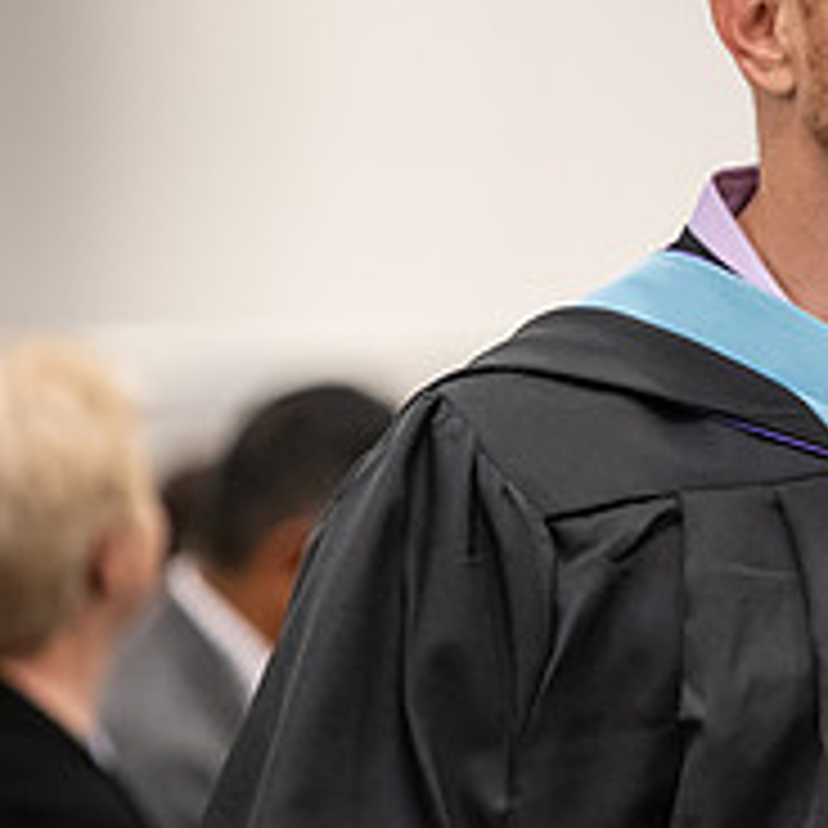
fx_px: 13071
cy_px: 389
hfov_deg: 3.6
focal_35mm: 483
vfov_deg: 3.6
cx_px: 968
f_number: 3.2
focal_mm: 180
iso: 2500
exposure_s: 1/200
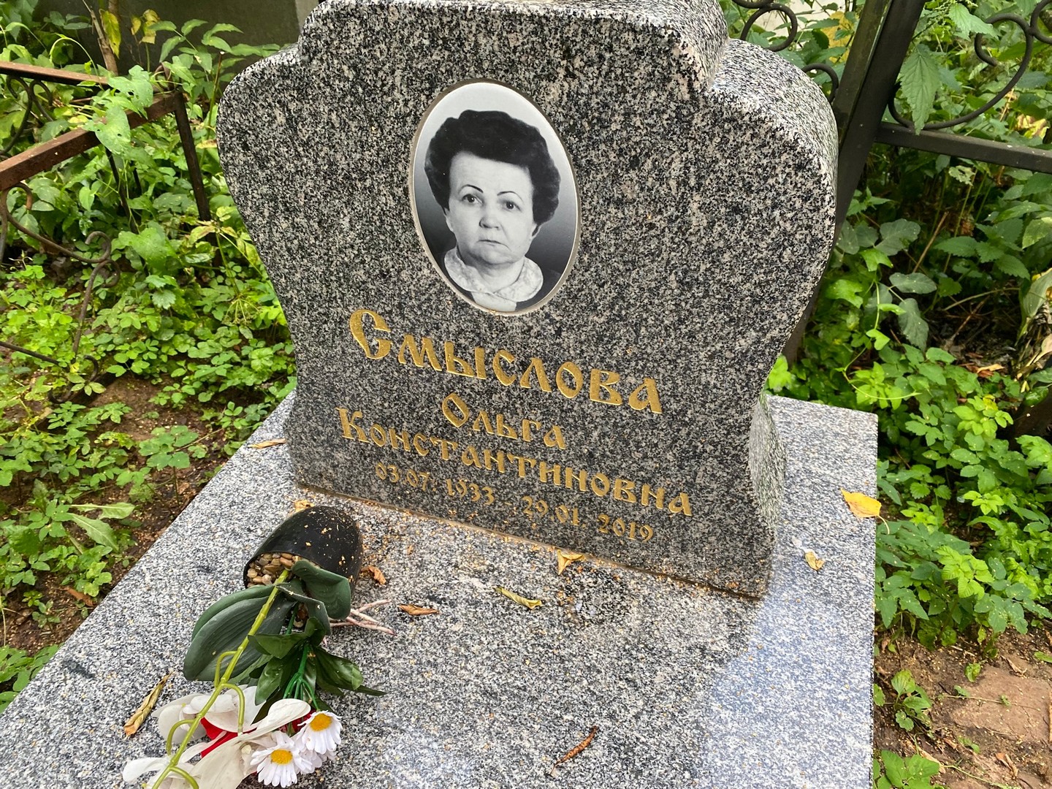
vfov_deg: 53.1
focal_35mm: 26
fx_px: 790
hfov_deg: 67.3
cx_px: 526
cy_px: 394
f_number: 1.8
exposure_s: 1/120
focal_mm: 4.25
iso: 125
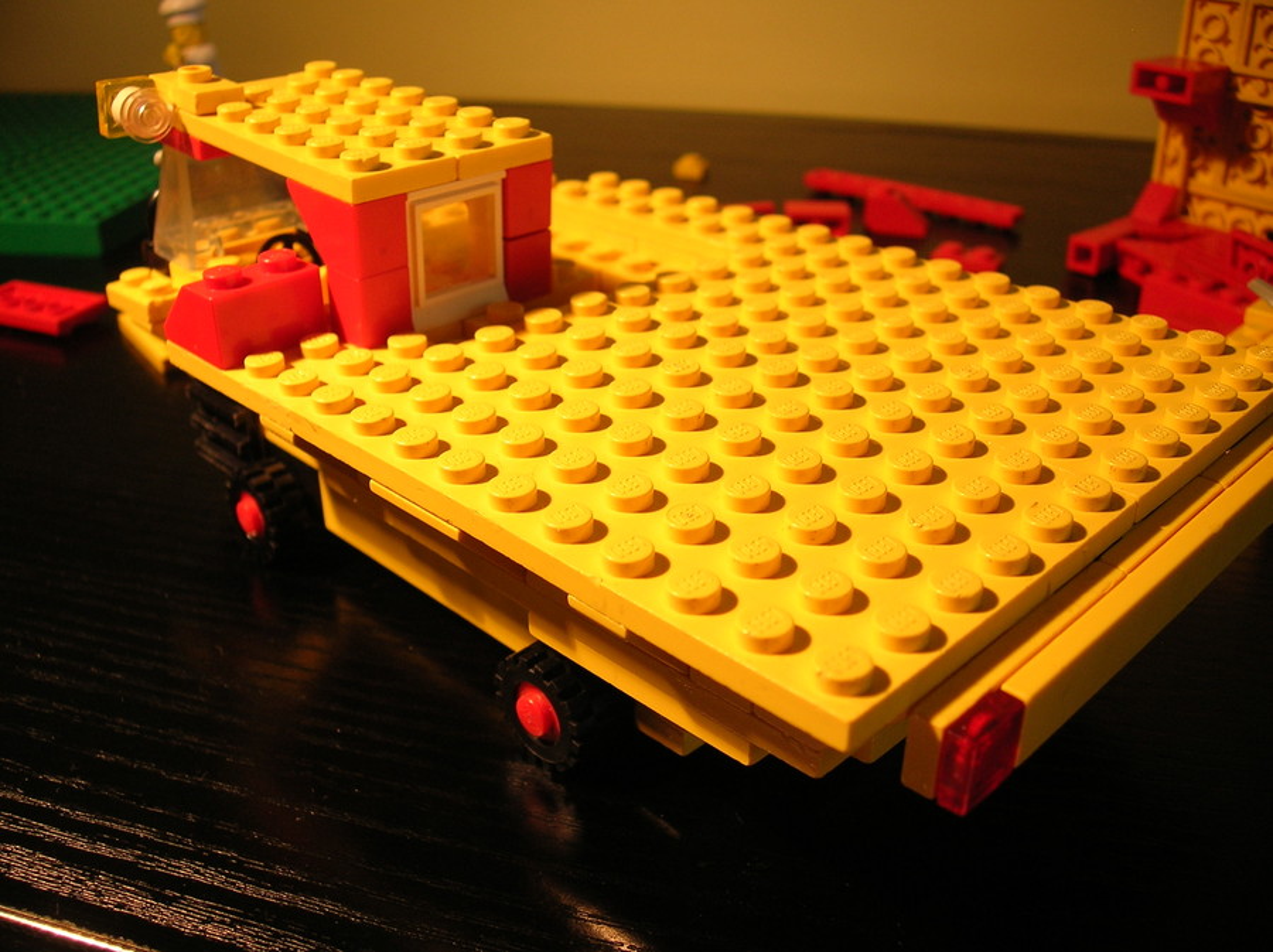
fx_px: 1249
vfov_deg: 41.7
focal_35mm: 34
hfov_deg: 54.0
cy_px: 476
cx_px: 636
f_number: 2.9
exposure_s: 1/13.2
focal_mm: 5.7
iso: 50
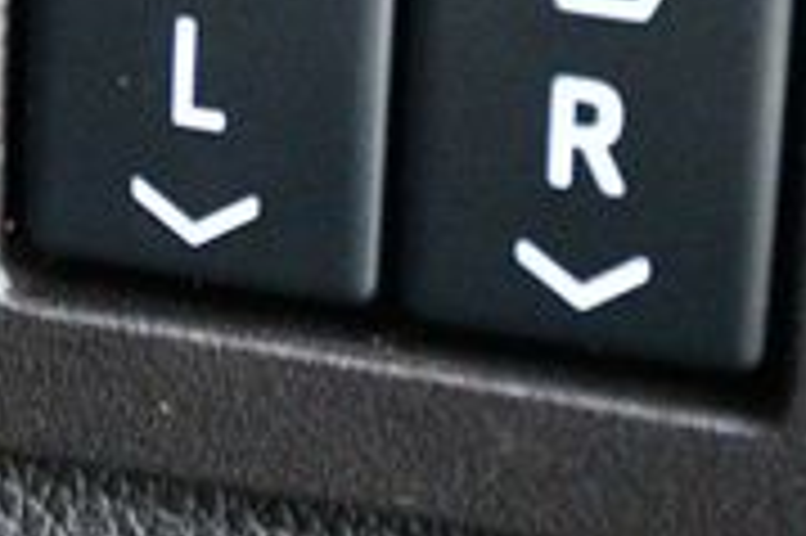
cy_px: -158
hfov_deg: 5.8
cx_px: 140
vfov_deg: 3.9
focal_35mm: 354
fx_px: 7918
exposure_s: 1/20
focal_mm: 66
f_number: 5
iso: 12800
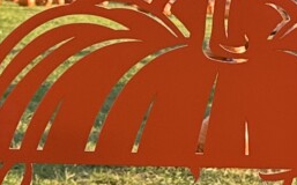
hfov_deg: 10.3
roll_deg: -1.5
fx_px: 1641
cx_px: 276
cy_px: 287
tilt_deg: -11.7
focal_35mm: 203
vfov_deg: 6.4
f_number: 1.78
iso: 80
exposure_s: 1/469
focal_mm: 6.86
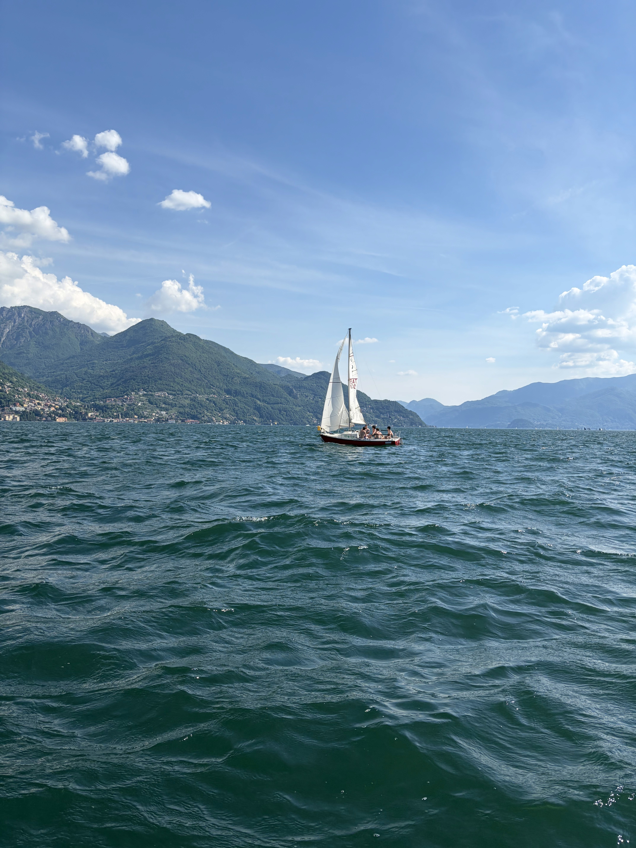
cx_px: 318
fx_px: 637
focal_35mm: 26
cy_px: 424
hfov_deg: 53.1
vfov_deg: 67.3
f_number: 1.6
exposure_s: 1/4065
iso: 50
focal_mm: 5.96
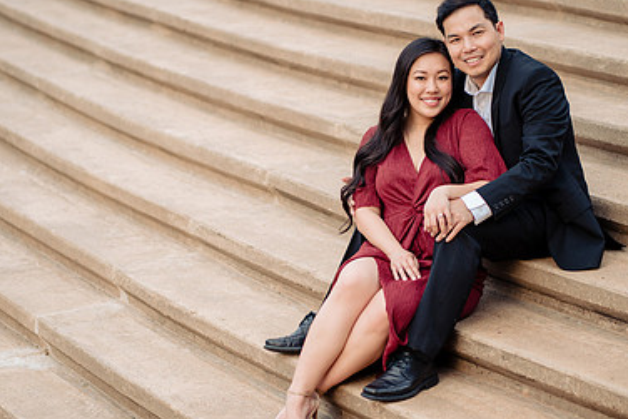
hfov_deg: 15.6
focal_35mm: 131
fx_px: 2286
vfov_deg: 10.5
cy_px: 213
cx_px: 322
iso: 80
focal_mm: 85
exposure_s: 1/320
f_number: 1.8
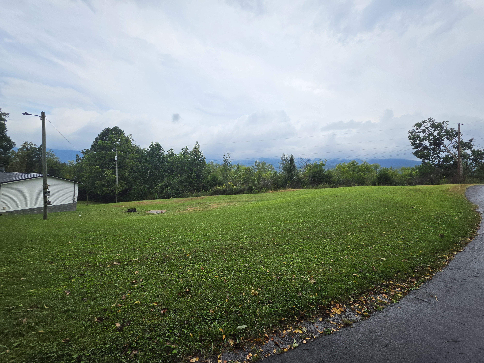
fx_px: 182
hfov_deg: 106.2
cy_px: 182
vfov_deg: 89.9
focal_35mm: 13
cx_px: 242
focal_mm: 2.2
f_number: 1.9
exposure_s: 1/1910
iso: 32
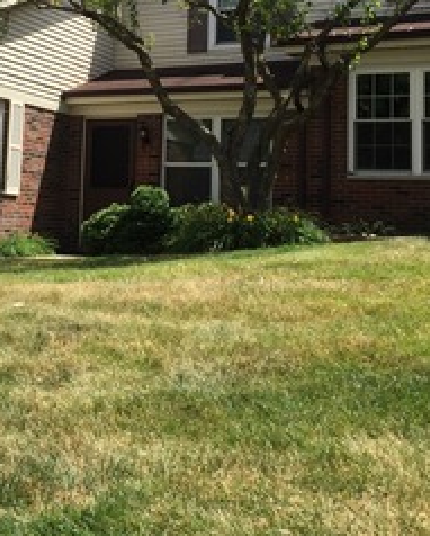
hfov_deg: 26.0
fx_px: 905
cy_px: 104
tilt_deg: +6.5
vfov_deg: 32.1
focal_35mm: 57
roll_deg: -3.6
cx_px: 56
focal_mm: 4.15
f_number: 2.2
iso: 32
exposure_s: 1/1364
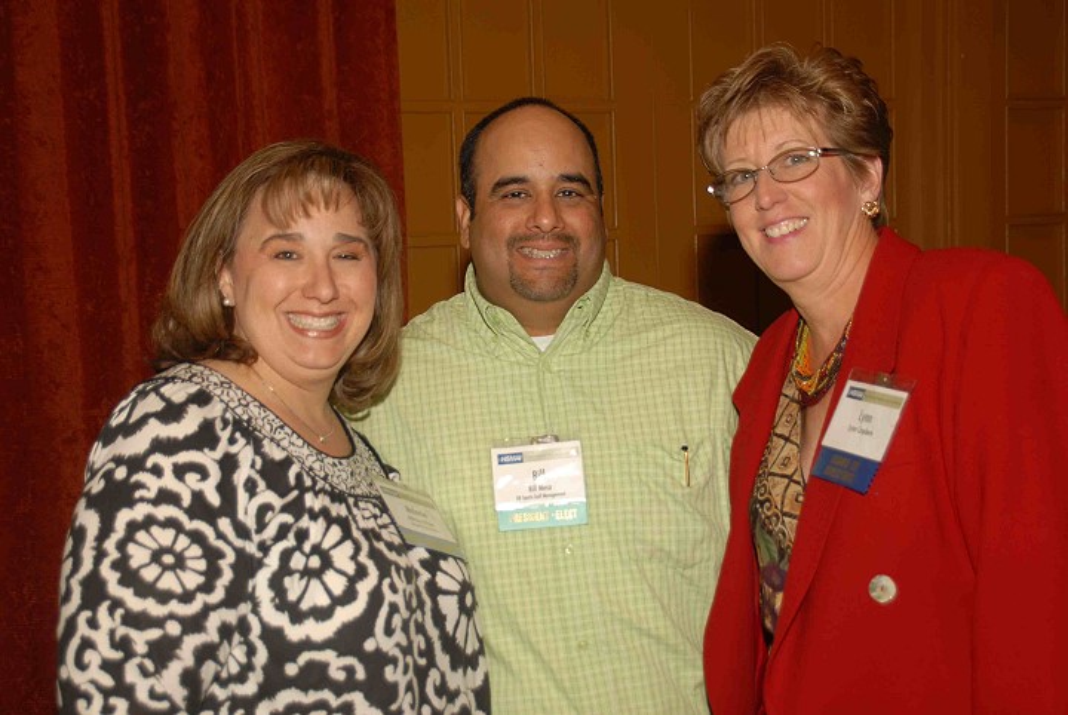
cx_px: 534
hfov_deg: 35.0
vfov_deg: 23.8
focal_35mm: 57
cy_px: 358
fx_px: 1693
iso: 100
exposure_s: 1/60
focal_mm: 38
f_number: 4.5
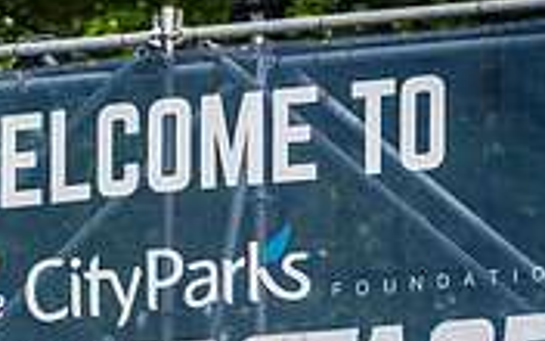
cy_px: 519
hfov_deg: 3.1
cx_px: -113
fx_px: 10041
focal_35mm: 676
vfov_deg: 1.9
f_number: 5.6
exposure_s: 1/1600
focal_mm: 200
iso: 4000
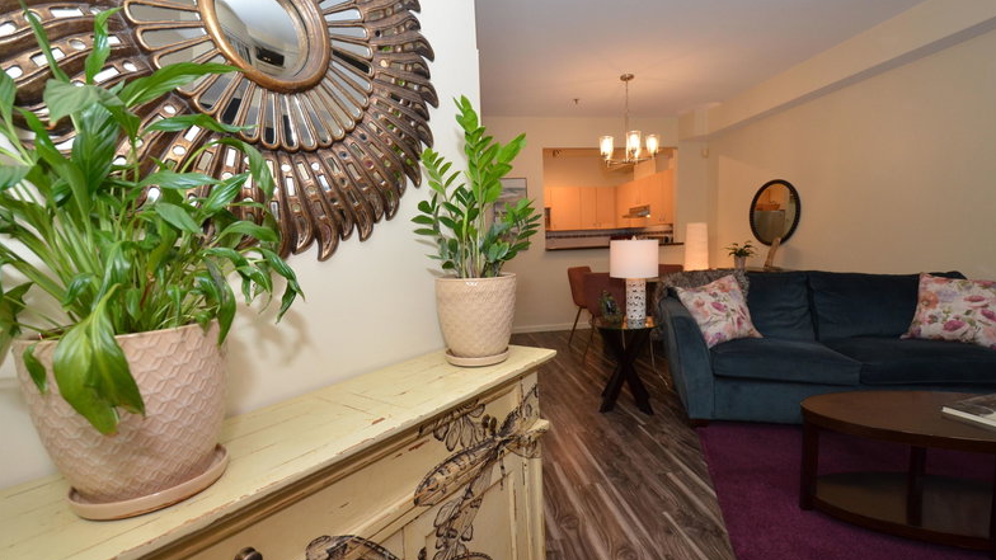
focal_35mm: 16
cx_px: 506
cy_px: 283
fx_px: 423
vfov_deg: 67.1
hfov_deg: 99.4
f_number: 7.1
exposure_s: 1/60
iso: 800
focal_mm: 10
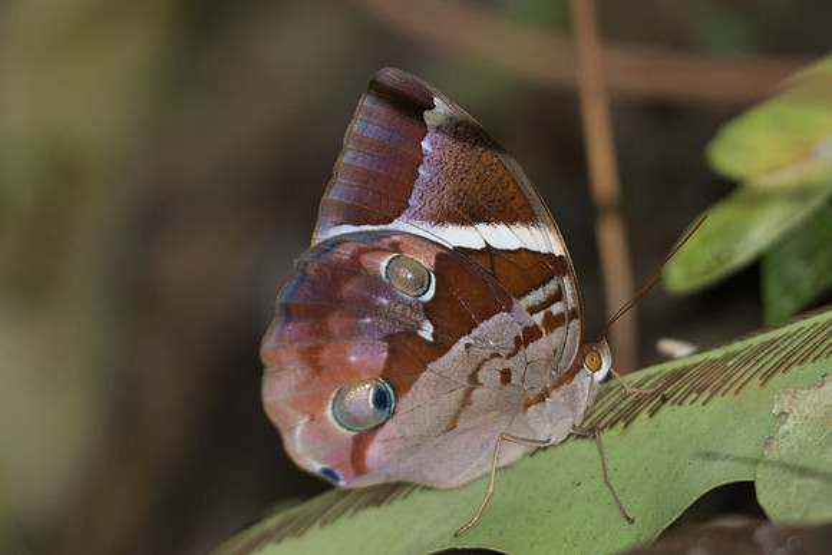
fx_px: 8668
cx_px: 416
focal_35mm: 375
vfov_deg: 3.7
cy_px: 321
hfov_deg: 5.5
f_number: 3.2
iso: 800
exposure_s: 1/250
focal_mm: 150
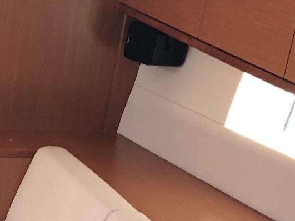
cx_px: -352
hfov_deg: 12.3
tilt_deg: -21.8
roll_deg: -1.8
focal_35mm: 135
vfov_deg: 10.8
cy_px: 270
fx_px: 1150
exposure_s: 1/24
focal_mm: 4
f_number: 1.8
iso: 40
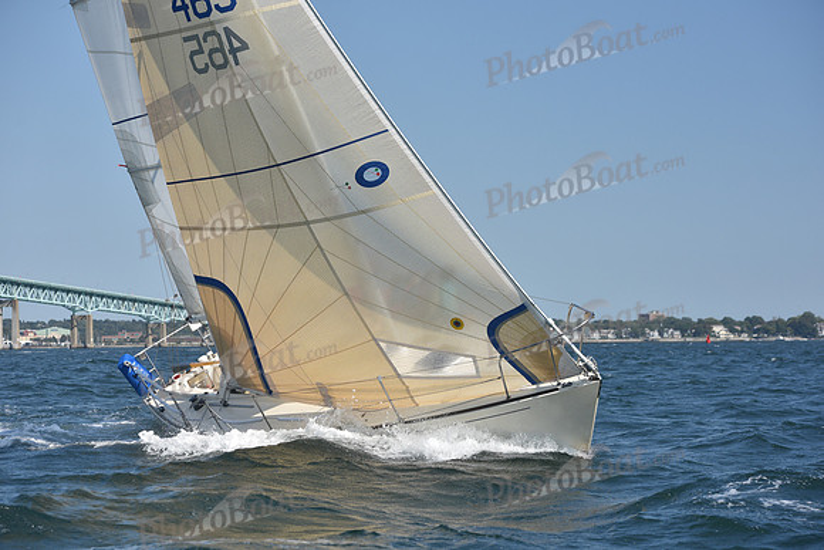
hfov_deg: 22.1
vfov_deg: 14.9
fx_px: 2106
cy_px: 275
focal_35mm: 92
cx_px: 412
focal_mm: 92
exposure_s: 1/1000
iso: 250
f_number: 5.6
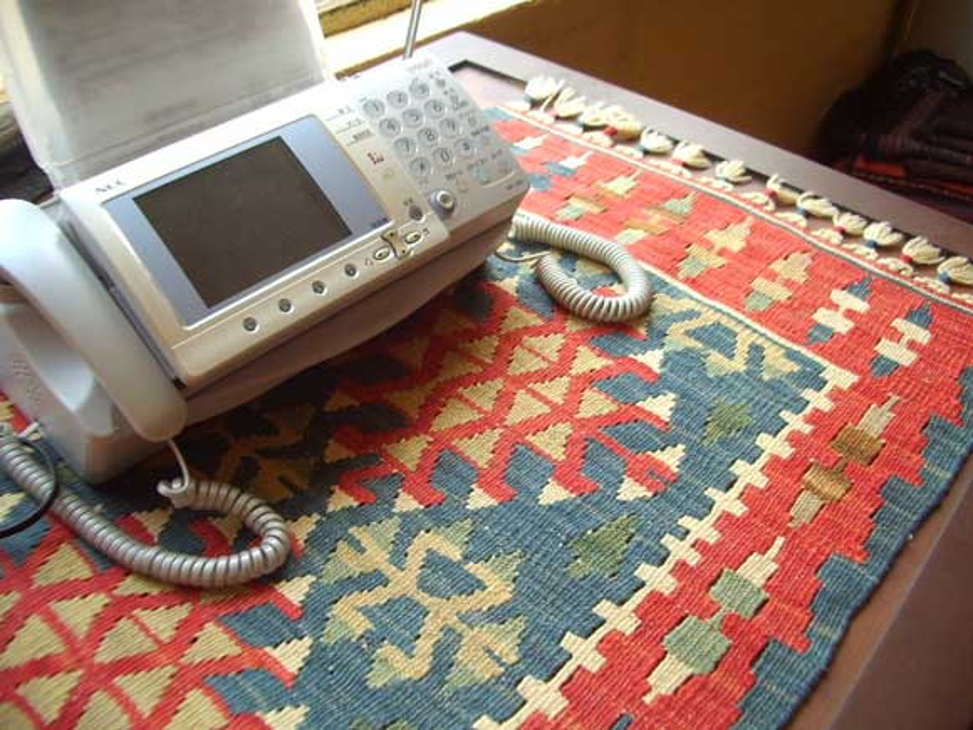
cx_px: 486
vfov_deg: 40.7
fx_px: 984
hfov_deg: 52.6
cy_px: 365
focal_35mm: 35
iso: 100
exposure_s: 1/50
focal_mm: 5.8
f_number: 2.6
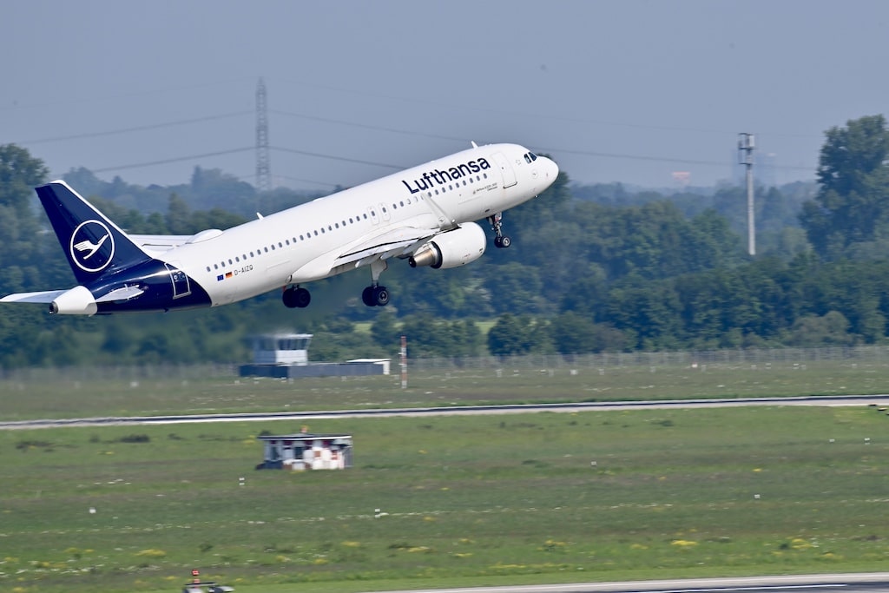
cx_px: 444
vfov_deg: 2.8
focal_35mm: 500
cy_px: 296
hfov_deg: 4.1
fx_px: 12348
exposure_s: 1/200
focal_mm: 500
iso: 100
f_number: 11
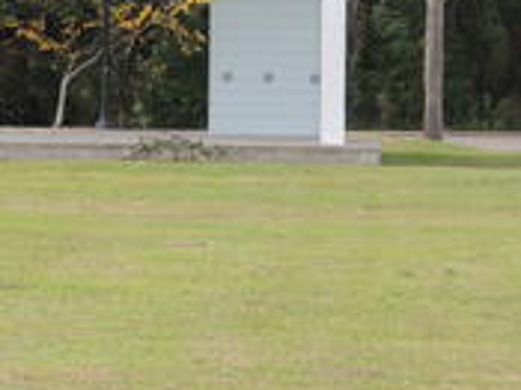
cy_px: -3
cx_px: -71
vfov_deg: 4.2
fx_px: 5324
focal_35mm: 354
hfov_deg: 5.6
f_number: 4.4
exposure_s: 1/250
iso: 100
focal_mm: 27.6
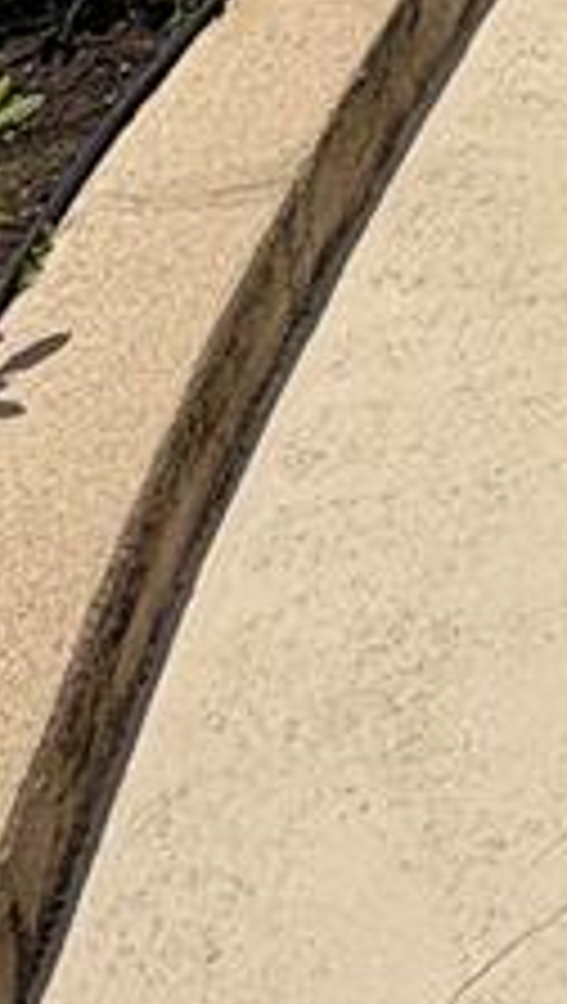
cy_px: -941
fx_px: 2184
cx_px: 1368
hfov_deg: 11.9
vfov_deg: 18.4
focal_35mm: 82
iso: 20
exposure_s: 1/2506
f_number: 2.2
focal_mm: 2.22
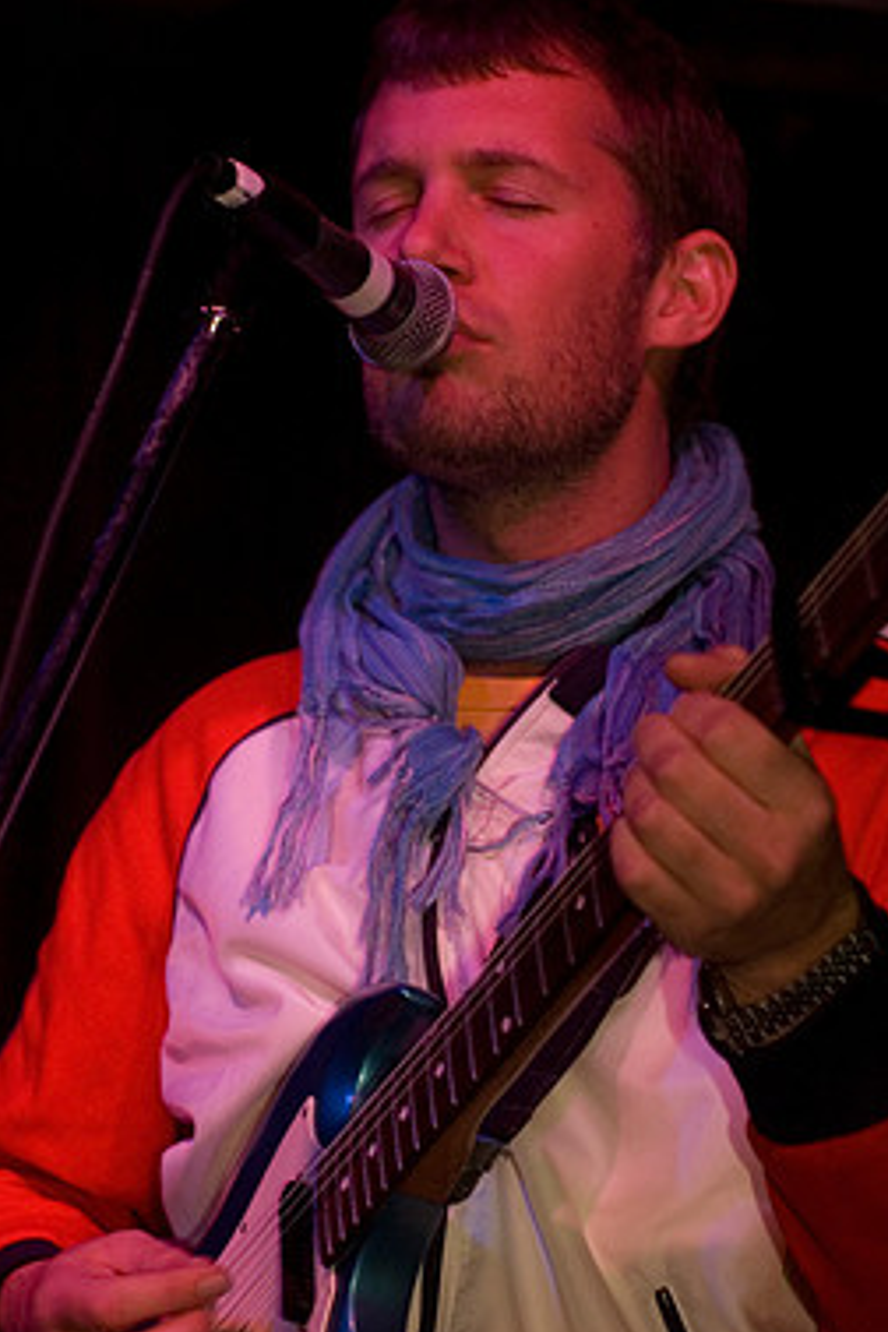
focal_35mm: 125
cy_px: 677
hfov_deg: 11.0
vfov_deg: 16.4
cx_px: 467
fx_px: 4625
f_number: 3.2
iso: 800
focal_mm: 70
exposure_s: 1/40
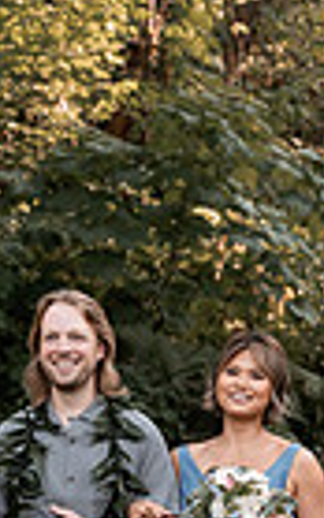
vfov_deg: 13.4
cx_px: 130
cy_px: 399
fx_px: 2188
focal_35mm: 155
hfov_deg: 8.5
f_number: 2.8
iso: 200
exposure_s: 1/500
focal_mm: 47
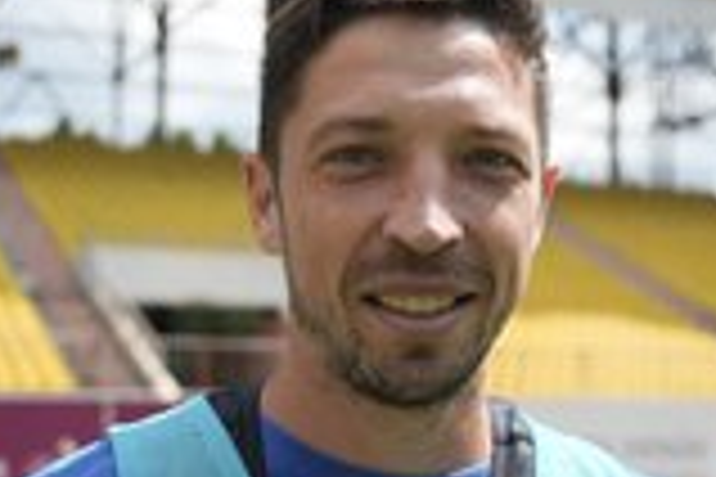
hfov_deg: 26.0
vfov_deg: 17.3
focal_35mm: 78
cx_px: 419
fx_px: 1551
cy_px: 394
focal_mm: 31
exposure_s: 1/50
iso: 125
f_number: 2.8
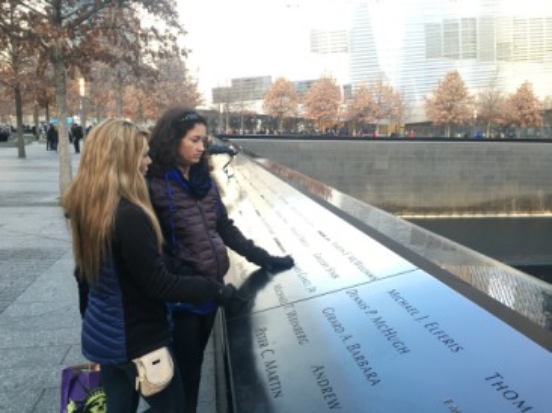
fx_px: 462
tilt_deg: -8.7
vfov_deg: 48.2
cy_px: 206
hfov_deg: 61.7
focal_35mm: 29
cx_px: 276
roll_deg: -0.9
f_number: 2.2
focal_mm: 4.15
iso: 80
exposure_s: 1/30
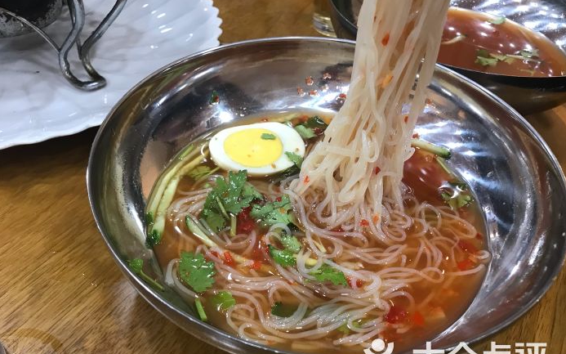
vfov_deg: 41.8
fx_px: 463
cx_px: 283
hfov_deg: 62.9
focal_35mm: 30
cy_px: 186
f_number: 1.8
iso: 40
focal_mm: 3.99
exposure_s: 1/17
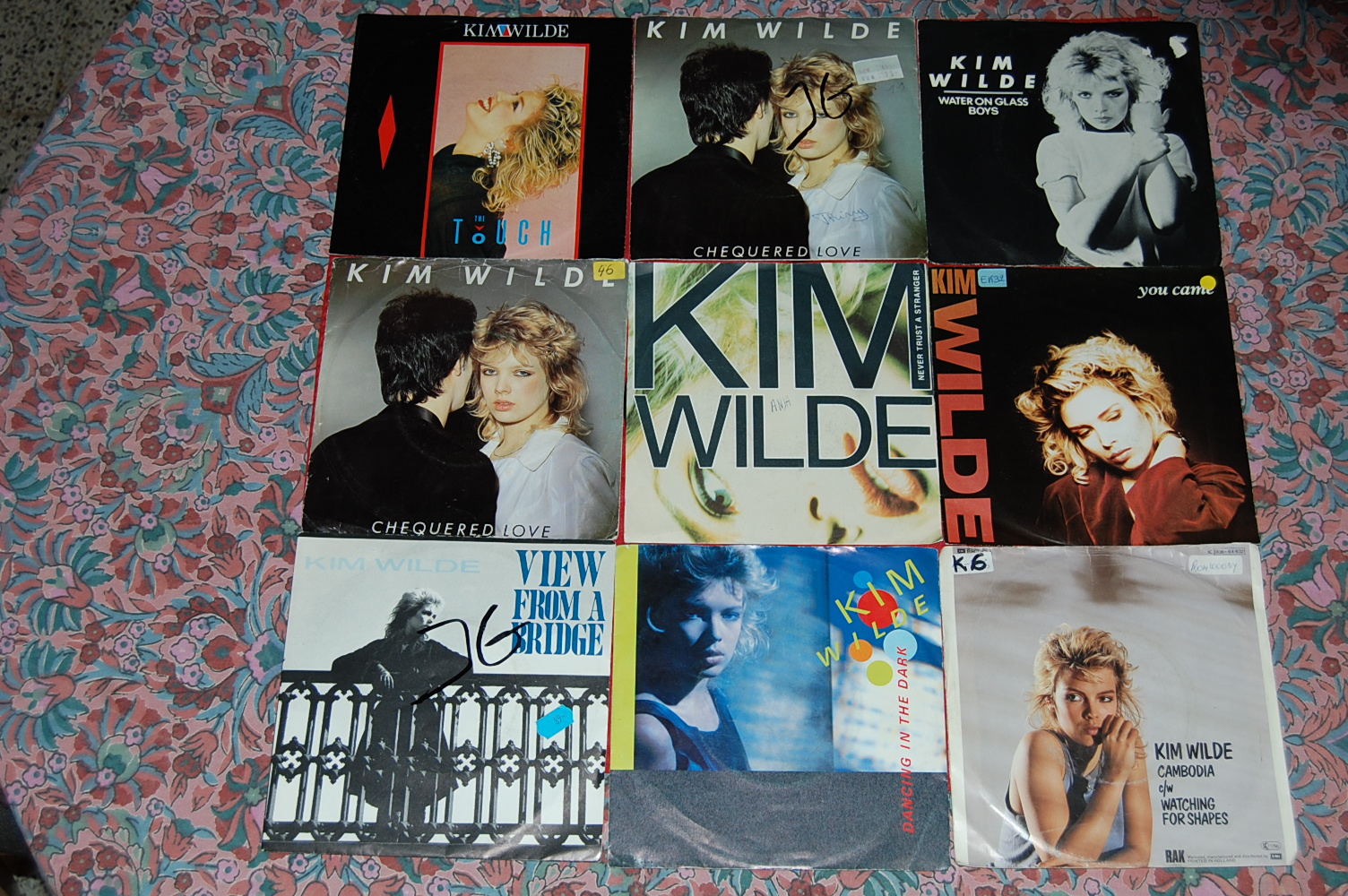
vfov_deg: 28.9
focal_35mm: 46
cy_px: 448
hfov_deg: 42.4
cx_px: 674
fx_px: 1740
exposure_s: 1/125
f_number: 5.6
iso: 200
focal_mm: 31
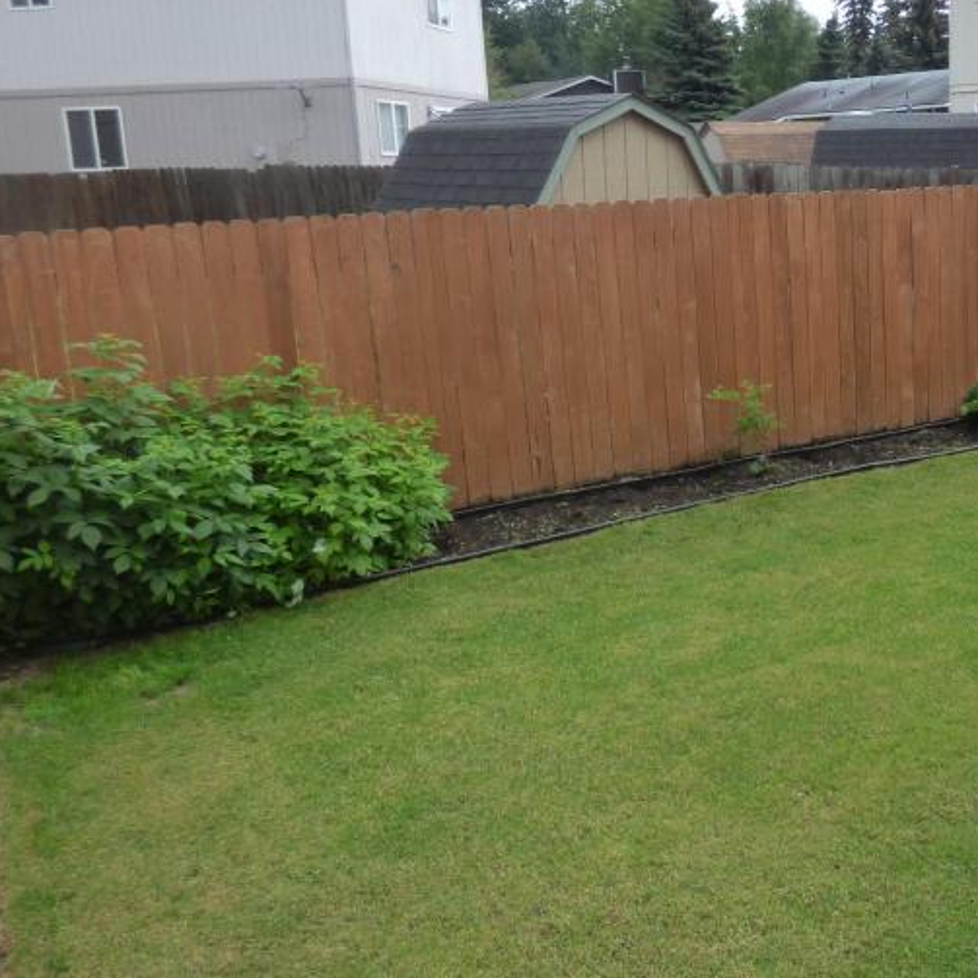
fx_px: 1151
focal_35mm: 36
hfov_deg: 43.6
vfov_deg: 45.9
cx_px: 803
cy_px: 418
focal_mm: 3.58
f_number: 2.8
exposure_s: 1/500
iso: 160
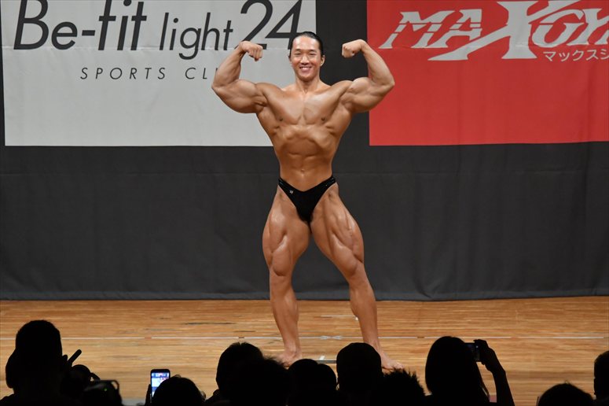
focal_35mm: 255
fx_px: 4312
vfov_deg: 5.4
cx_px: 304
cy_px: 203
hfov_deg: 8.1
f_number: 5.6
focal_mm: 170
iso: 5600
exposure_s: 1/400
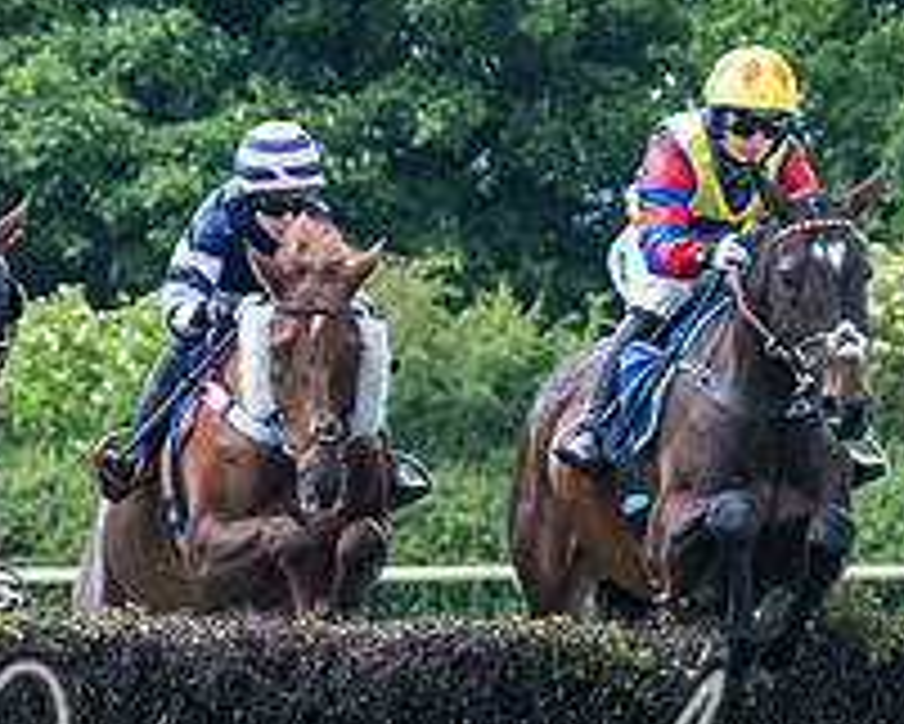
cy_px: 689
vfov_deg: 2.4
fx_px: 17051
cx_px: 724
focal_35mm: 637
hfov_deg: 3.0
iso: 2000
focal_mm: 110
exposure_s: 1/1250
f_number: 4
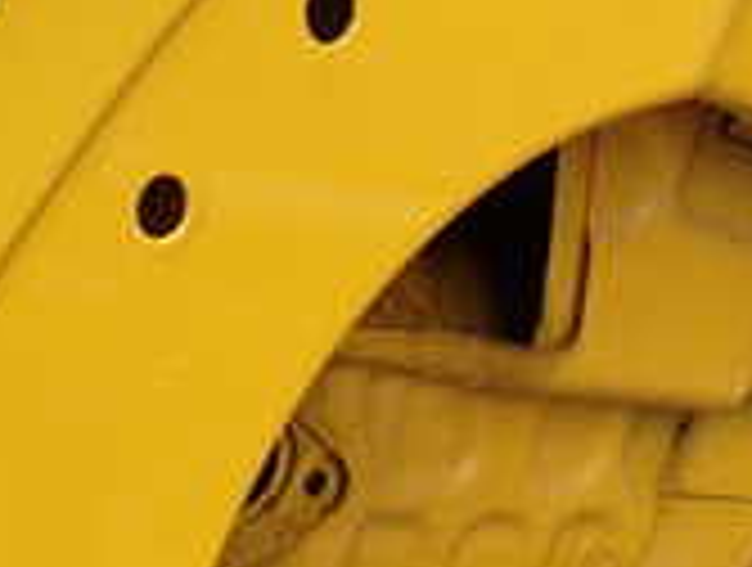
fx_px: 3200
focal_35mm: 147
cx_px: 675
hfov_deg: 13.3
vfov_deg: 10.1
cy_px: 284
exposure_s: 1/200
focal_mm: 7.31
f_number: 4
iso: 100
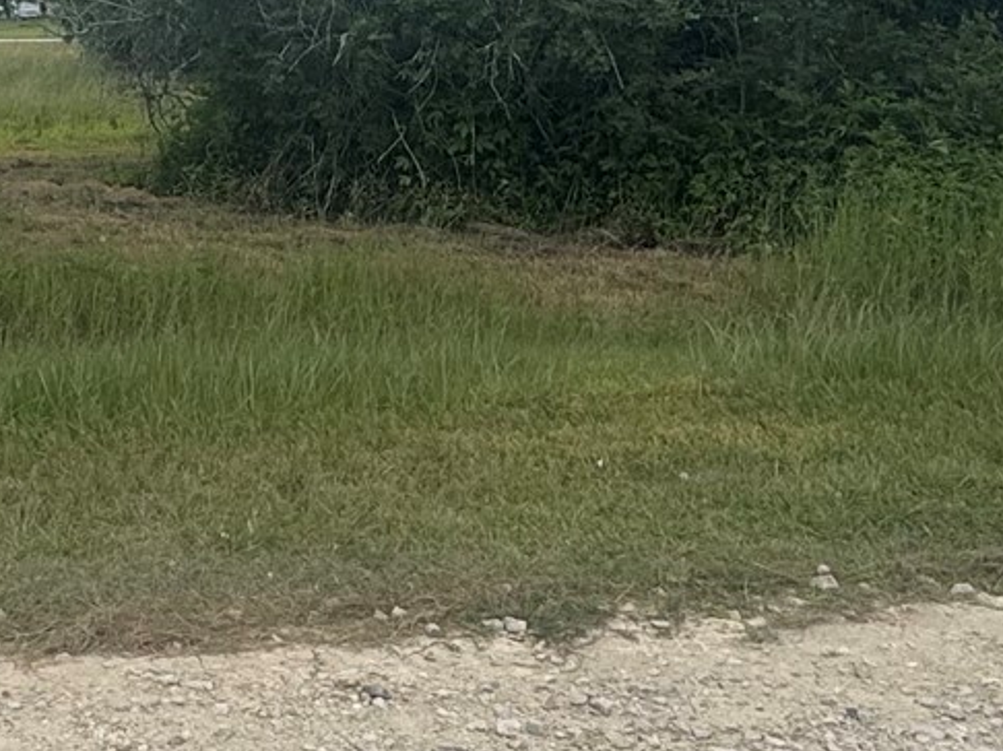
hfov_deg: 30.0
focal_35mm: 59
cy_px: 31
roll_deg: -0.8
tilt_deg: -0.9
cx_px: -47
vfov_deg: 23.9
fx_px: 1709
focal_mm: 2.22
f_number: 2.2
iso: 50
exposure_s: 1/1600
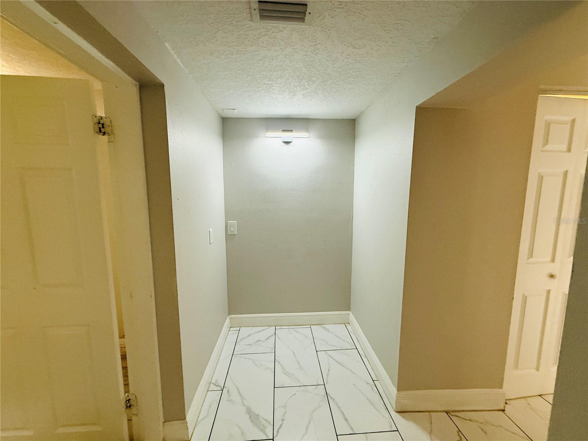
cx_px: 294
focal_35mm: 14
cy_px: 220
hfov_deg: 102.1
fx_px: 238
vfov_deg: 85.7
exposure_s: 1/60
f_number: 2.2
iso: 400
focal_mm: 2.22
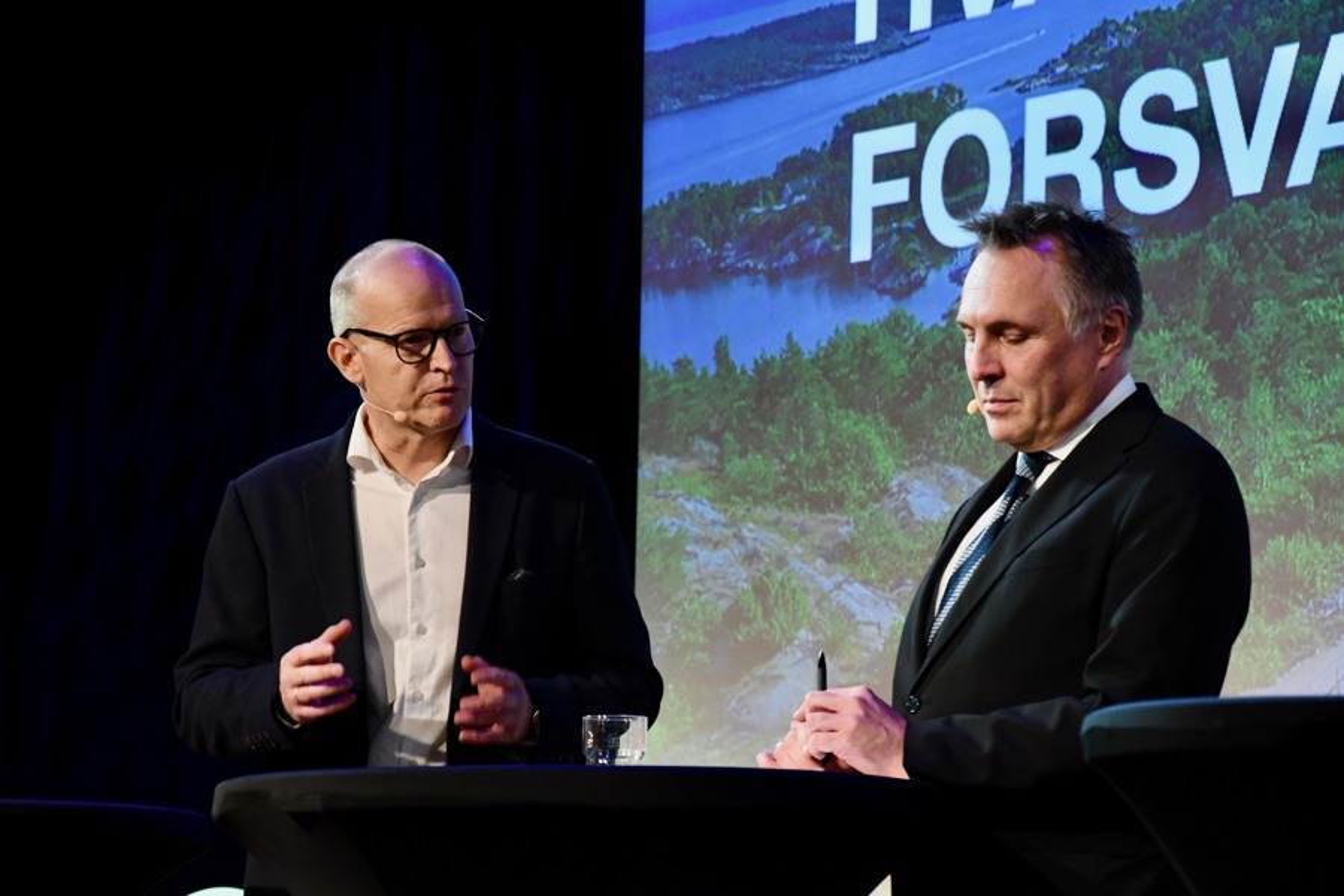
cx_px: 672
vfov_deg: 9.3
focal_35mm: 147
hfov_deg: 14.0
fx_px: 5488
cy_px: 448
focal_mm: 98
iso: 3200
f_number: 5.6
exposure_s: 1/80
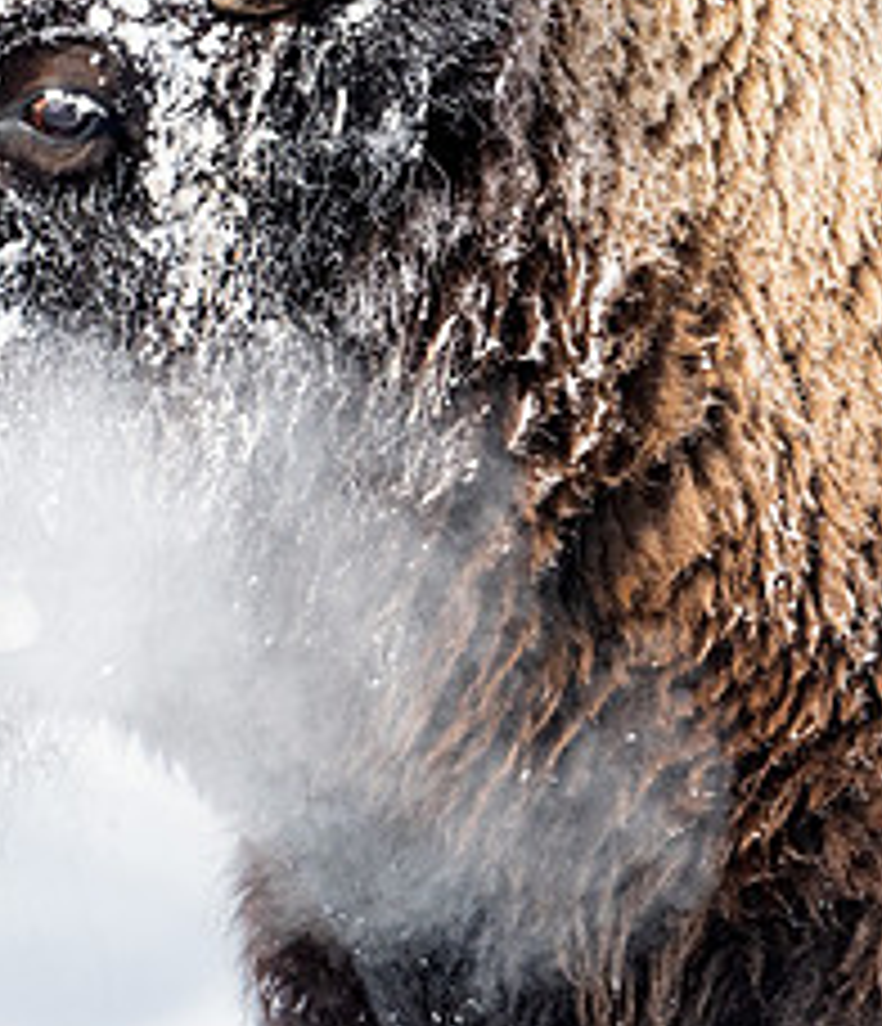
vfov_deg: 0.9
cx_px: 164
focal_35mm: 2139
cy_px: -96
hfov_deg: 0.8
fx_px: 66884
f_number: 8
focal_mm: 500
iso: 220
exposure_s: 1/640
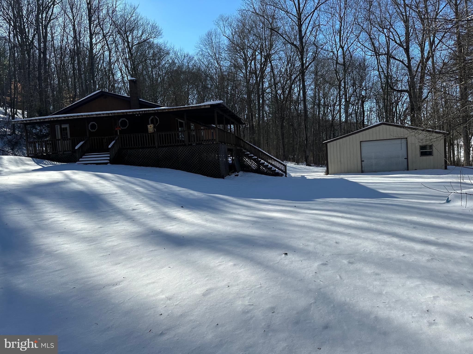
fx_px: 328
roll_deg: +3.7
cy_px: 177
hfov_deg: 71.6
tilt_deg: -3.5
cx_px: 236
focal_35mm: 24
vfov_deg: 56.8
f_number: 1.78
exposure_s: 1/5000
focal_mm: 6.86
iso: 80
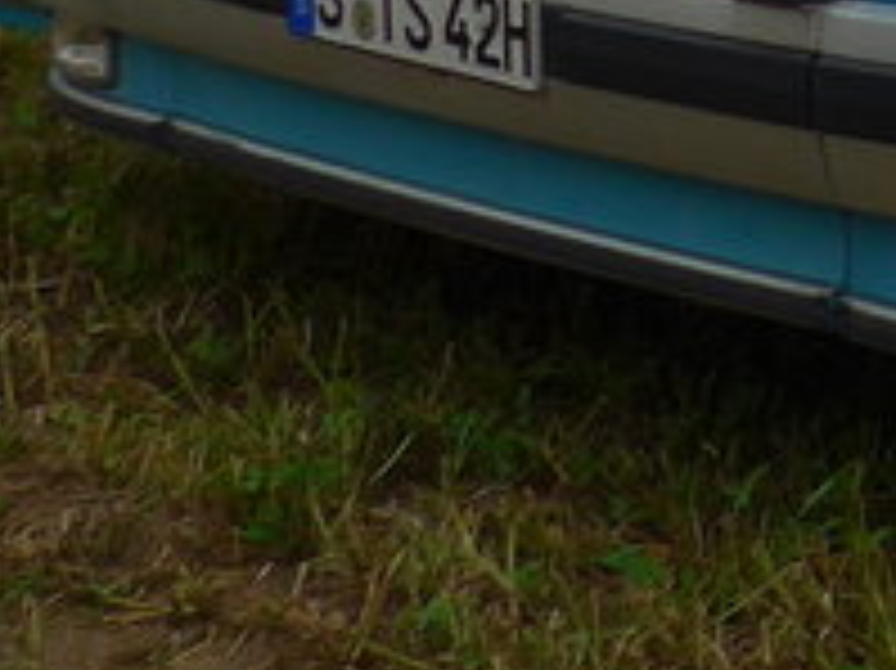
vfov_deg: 7.7
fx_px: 4527
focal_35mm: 175
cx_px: 2157
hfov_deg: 9.9
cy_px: -1088
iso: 80
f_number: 2.8
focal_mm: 6
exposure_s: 1/400
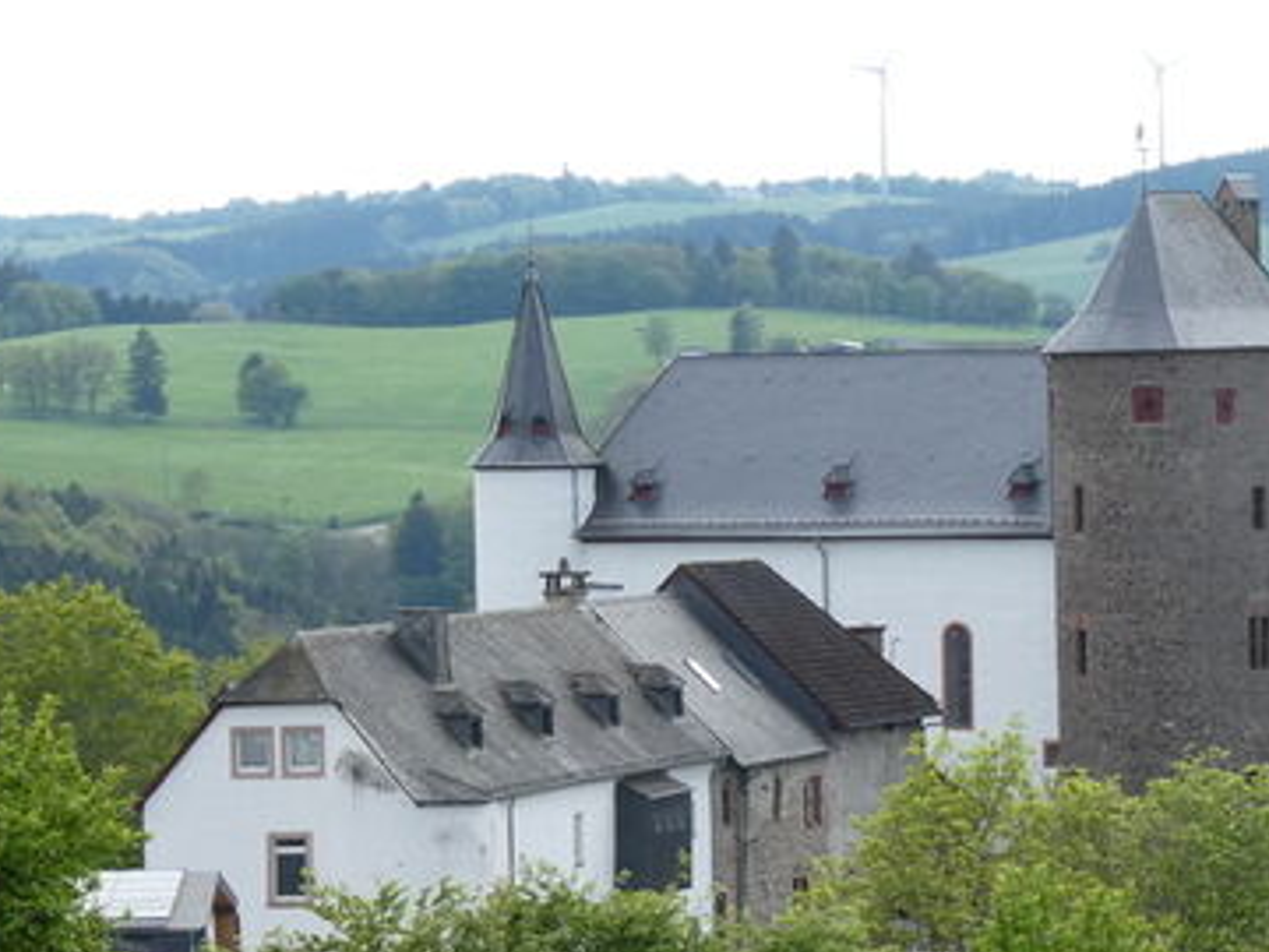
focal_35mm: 218
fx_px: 7992
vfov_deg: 6.8
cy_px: 571
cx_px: 906
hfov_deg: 9.1
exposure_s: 1/200
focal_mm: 17.5
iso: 80
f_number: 5
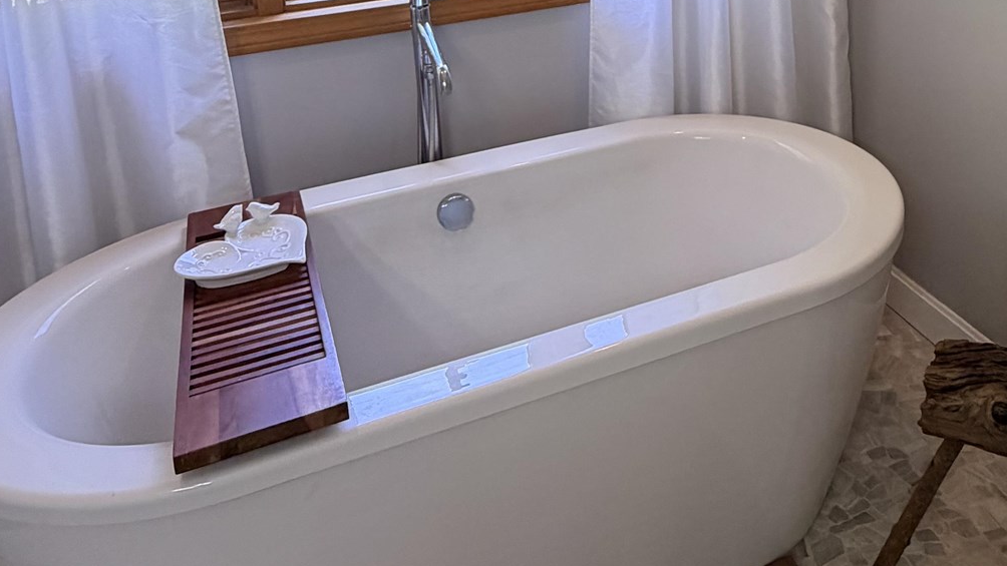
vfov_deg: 29.8
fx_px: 935
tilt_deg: -9.0
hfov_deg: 55.8
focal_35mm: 35
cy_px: -79
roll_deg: +2.1
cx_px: 646
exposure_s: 1/120
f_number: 2.2
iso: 125
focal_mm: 2.22
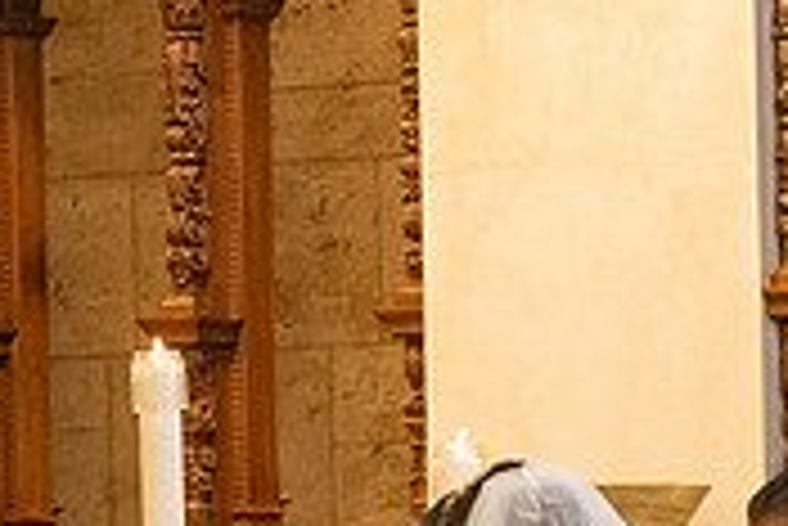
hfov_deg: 6.5
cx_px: 1243
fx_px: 6879
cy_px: 713
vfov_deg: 4.4
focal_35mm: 314
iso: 3200
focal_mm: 95
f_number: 4
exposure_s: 1/100
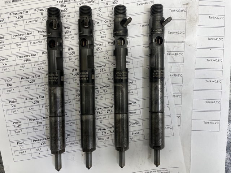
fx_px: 173
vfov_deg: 53.0
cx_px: 116
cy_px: 86
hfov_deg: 67.3
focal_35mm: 26
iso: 50
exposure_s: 1/121
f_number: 1.6
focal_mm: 4.2
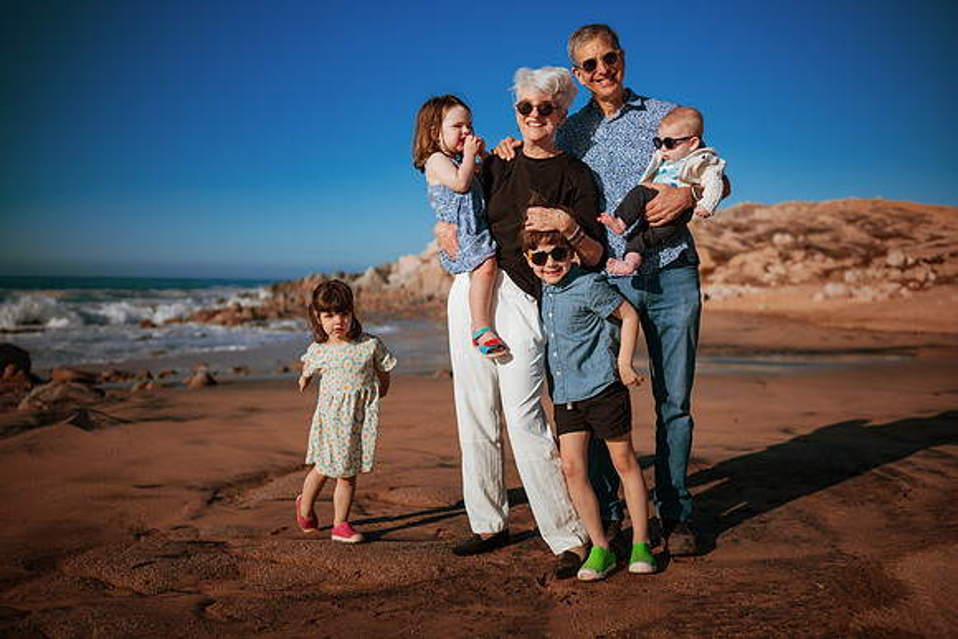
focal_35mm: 35
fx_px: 932
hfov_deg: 54.4
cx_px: 479
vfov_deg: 37.9
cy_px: 320
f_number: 1.8
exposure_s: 1/8000
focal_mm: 35
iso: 50
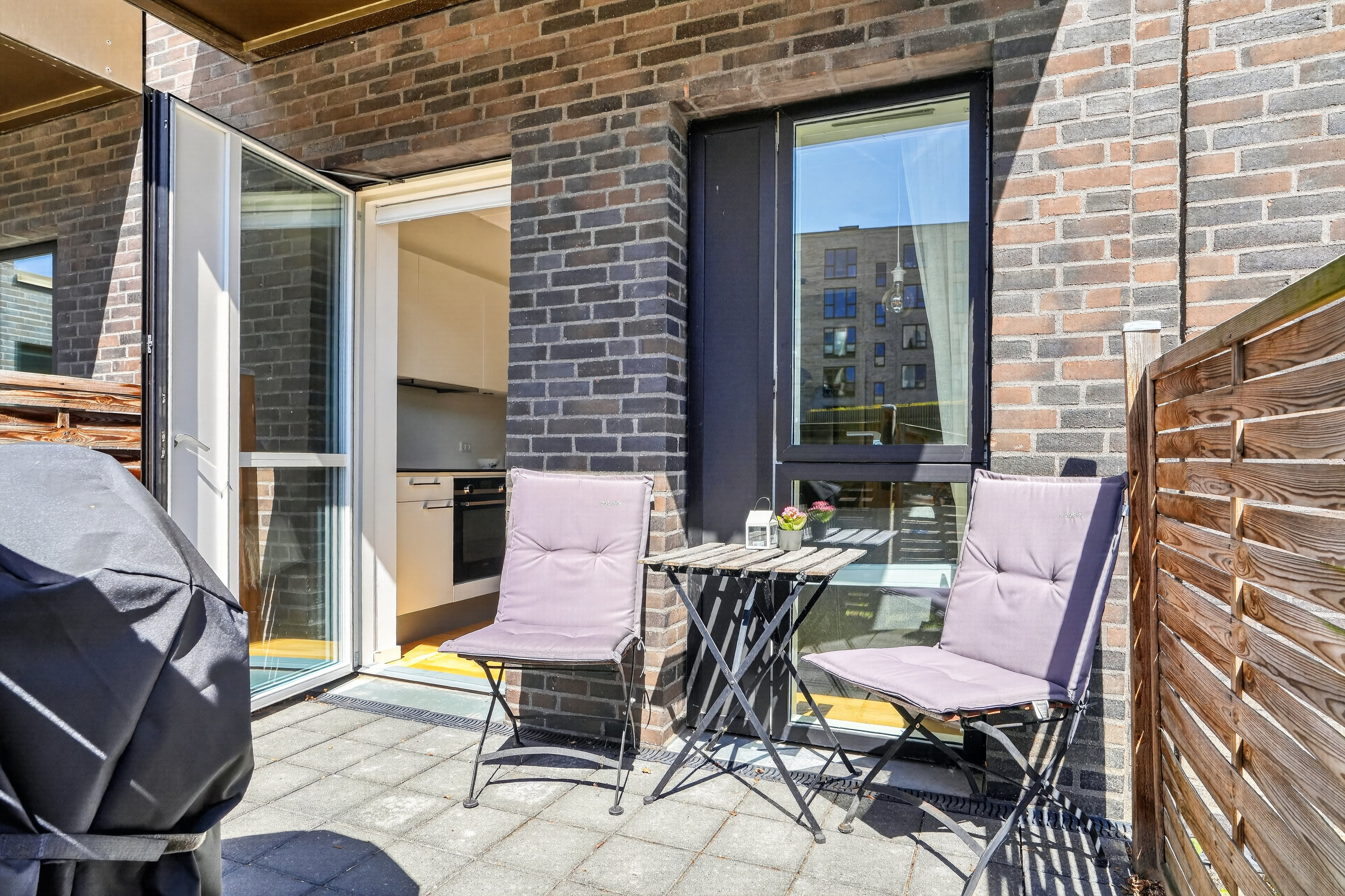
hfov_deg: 84.0
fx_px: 747
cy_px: 448
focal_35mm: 20
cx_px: 672
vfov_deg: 61.9
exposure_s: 1/400
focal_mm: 20
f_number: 8
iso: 400
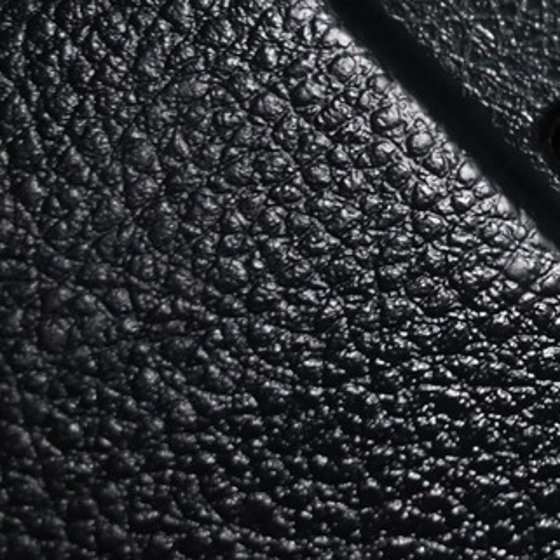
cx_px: 799
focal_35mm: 160
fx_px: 2928
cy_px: -38
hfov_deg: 10.6
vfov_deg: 10.8
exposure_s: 1/180
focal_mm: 37
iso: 800
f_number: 5.6
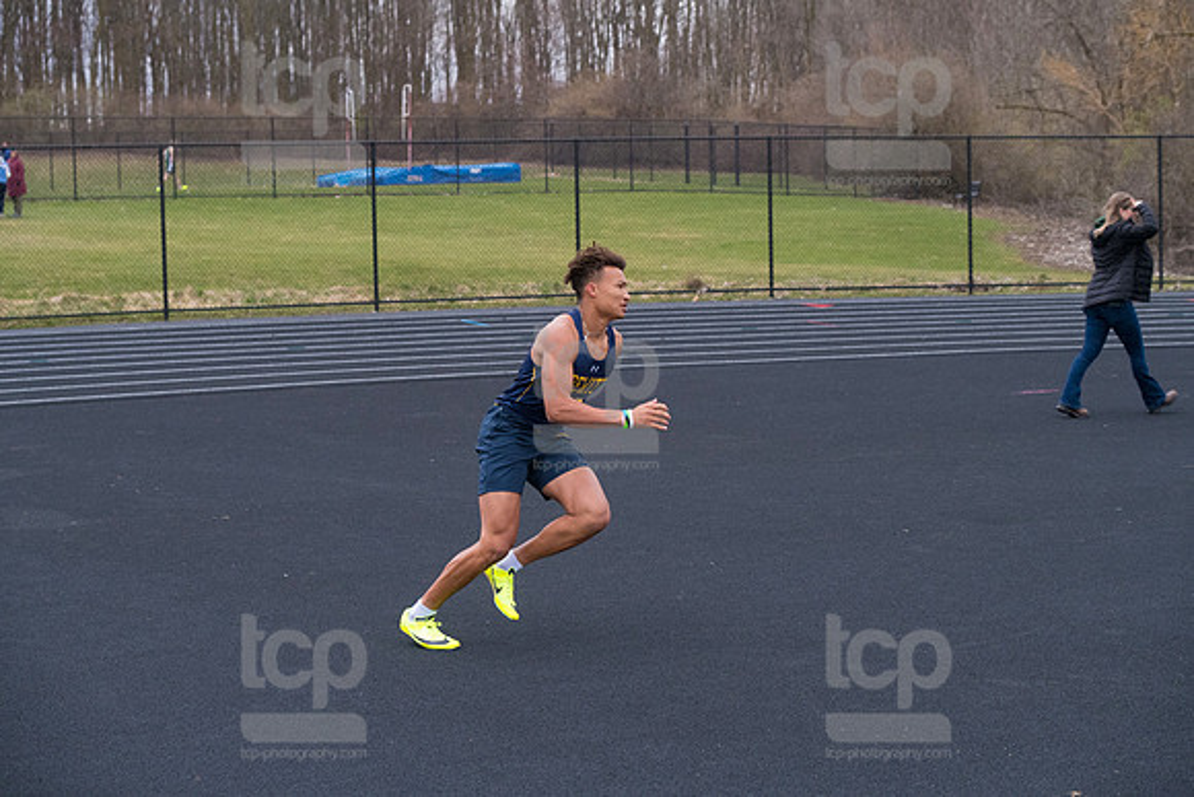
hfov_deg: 28.8
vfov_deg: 19.5
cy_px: 398
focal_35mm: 70
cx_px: 597
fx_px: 2322
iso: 2000
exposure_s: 1/2000
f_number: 5
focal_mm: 70
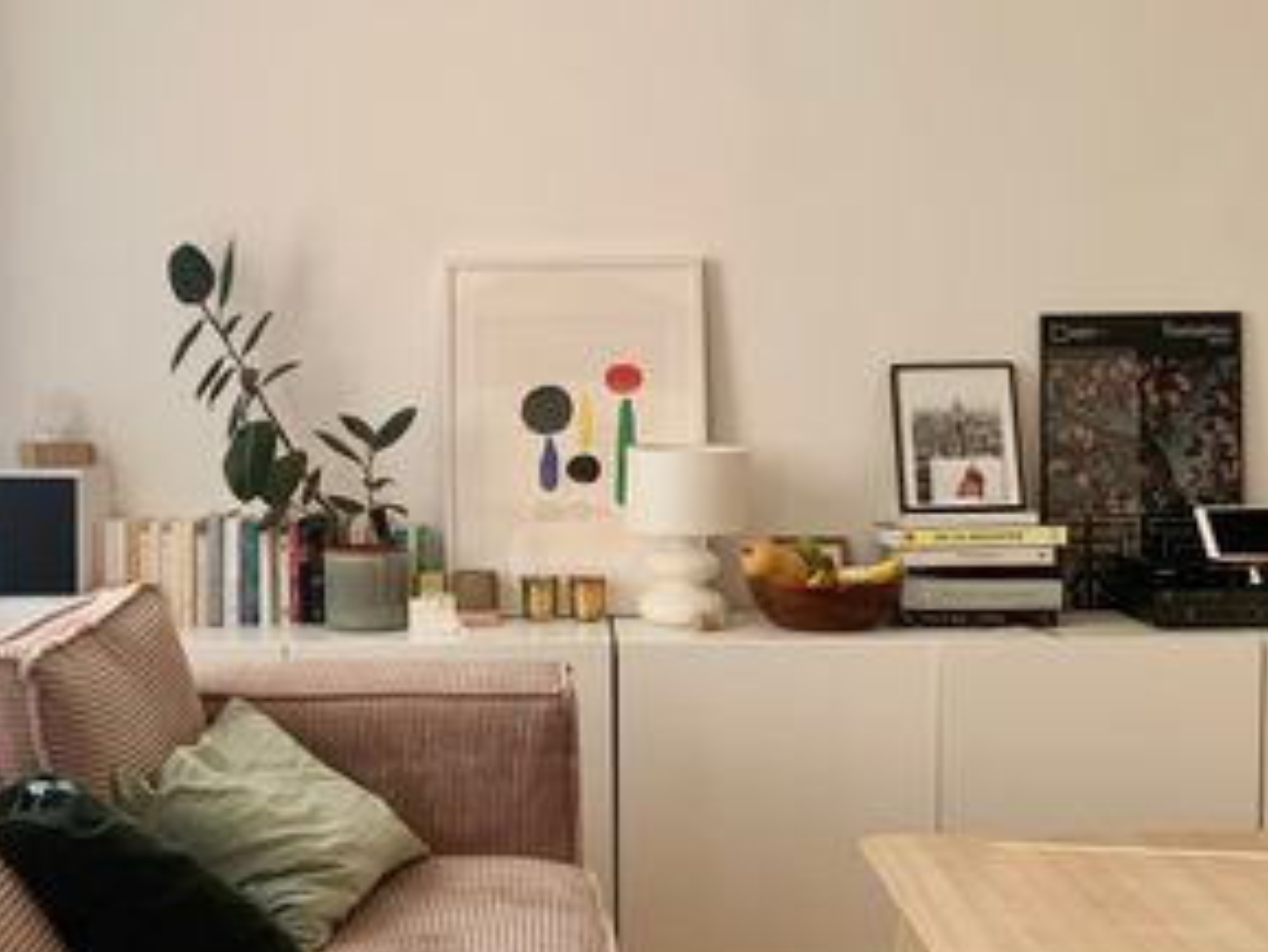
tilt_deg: -3.9
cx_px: 636
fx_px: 1979
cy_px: 526
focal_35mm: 54
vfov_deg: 27.0
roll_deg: -0.6
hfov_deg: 35.5
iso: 25
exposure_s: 1/232
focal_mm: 4.25
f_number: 1.8
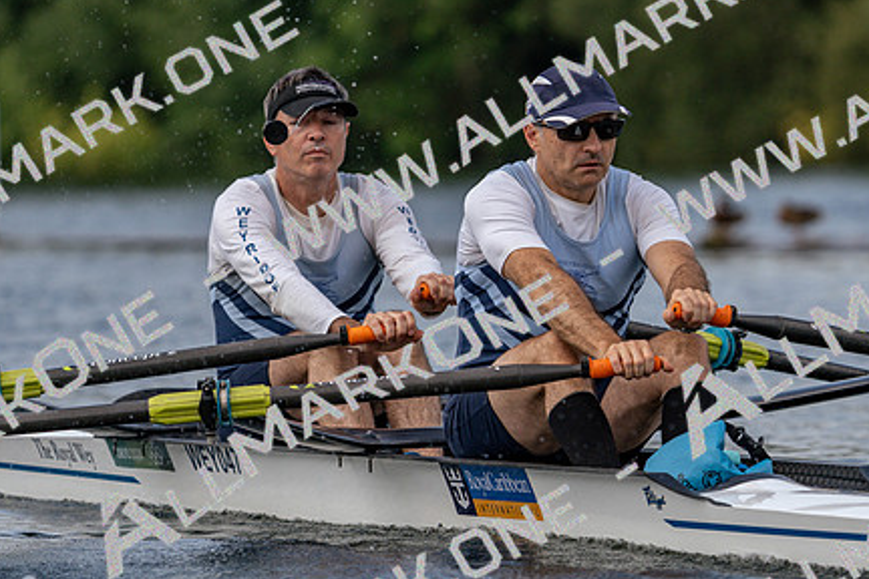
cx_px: 509
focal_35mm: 458
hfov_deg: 4.5
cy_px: 268
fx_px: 11055
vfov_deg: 3.0
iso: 320
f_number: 6.3
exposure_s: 1/1600
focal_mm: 341
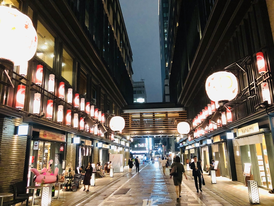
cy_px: 103
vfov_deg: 49.7
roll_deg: +1.5
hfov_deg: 63.4
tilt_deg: +13.9
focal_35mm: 28
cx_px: 137
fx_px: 222
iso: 100
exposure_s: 1/9
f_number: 1.8
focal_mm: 4
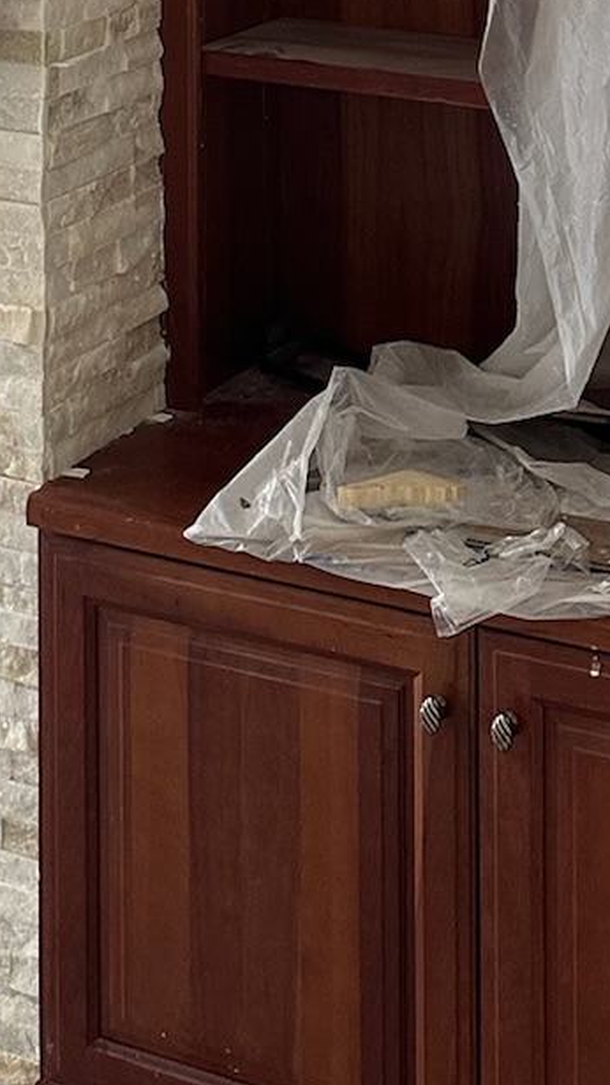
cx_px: 9
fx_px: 2504
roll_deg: -0.4
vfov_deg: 21.6
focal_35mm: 87
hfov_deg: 13.7
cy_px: -405
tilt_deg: -0.3
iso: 250
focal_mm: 6.86
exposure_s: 1/61
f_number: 1.78
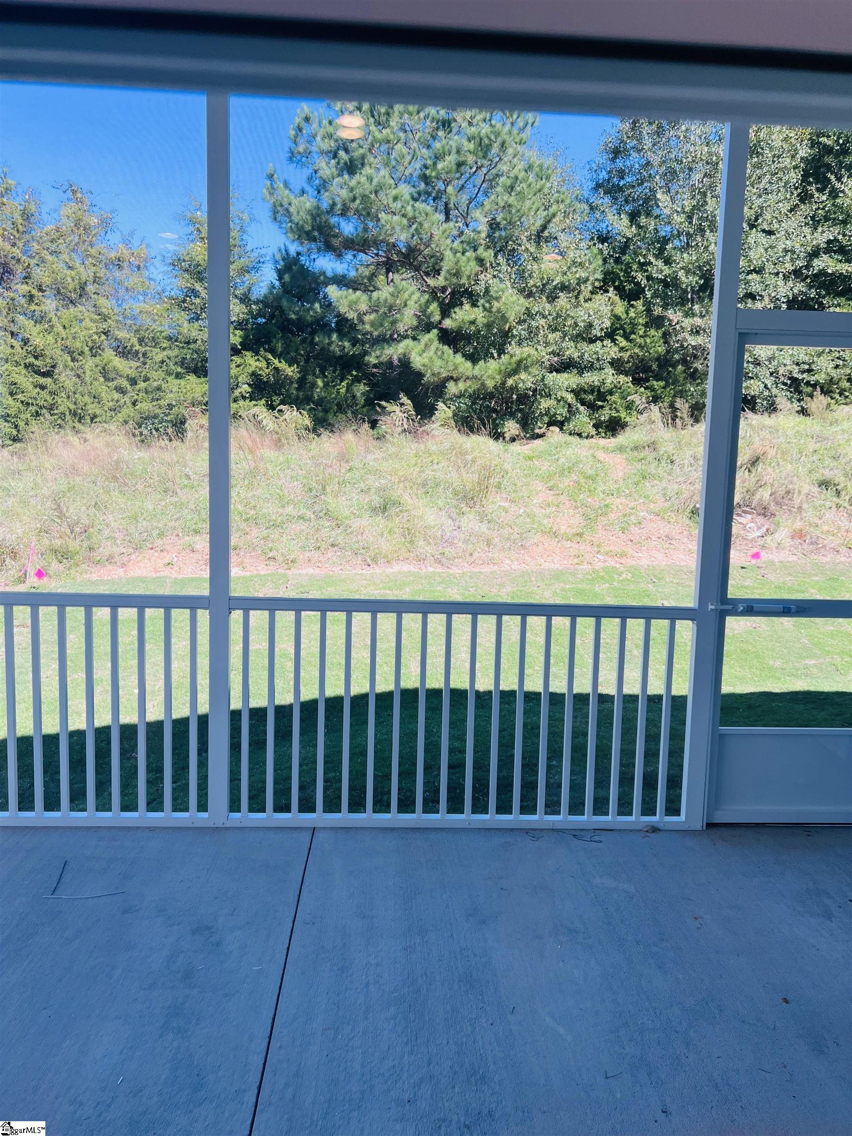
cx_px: 426
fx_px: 853
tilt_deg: -7.4
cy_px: 568
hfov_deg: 53.1
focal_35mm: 26
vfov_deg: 67.3
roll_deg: -2.0
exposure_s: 1/569
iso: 50
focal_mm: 5.7
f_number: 1.5
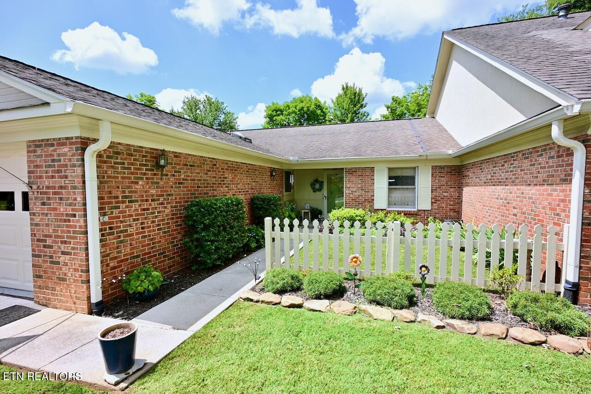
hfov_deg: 90.0
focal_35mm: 18
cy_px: 197
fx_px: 296
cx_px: 296
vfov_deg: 67.4
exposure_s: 1/200
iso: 100
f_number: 7.1
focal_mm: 12
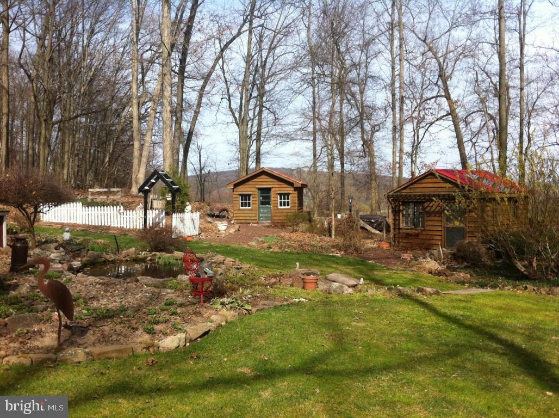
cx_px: 280
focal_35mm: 35
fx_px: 564
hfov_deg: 52.7
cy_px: 209
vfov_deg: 40.6
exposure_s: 1/943
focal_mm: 3.85
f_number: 2.8
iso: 80
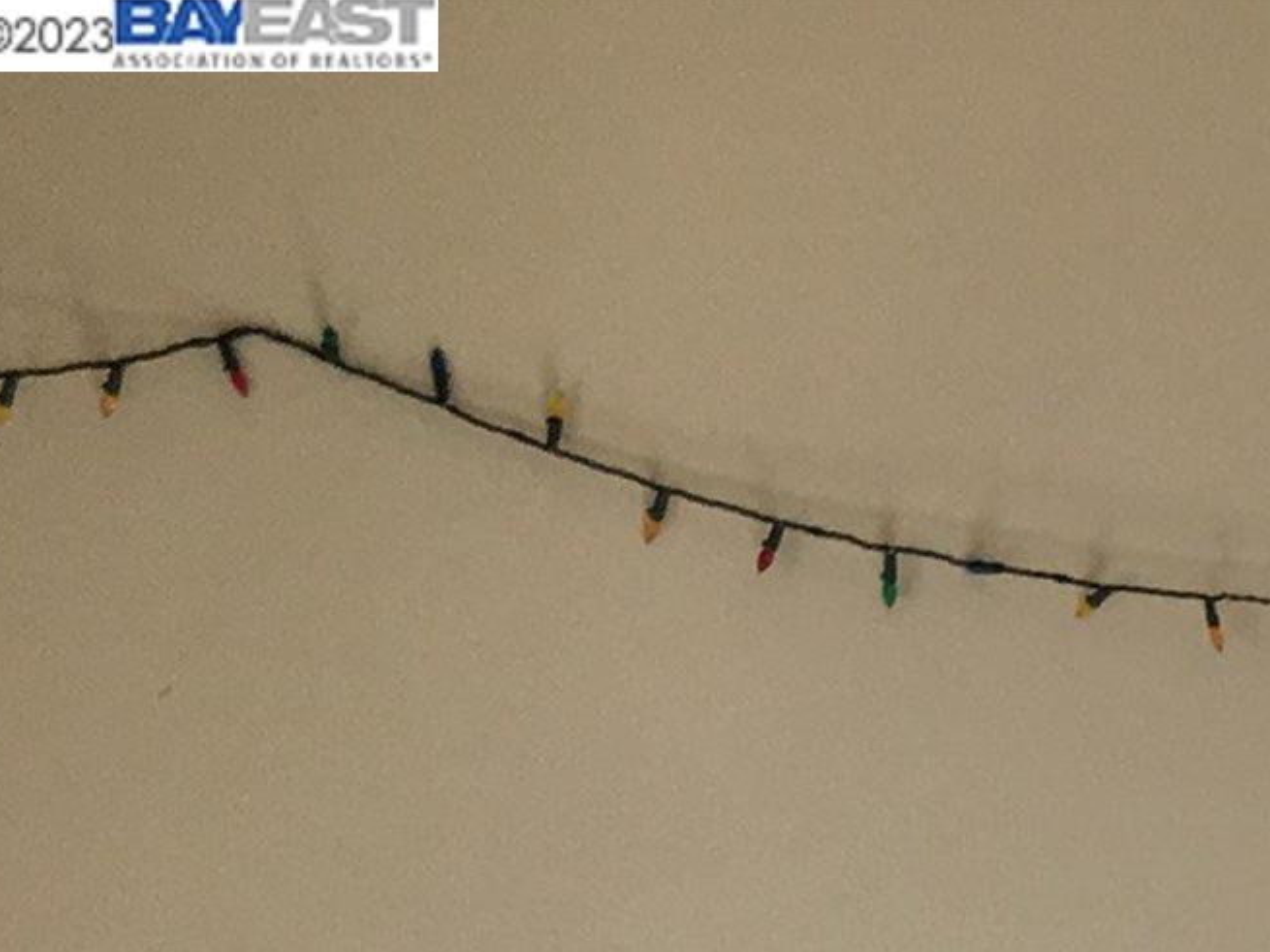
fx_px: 4989
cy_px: 2228
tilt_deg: -4.7
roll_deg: +1.2
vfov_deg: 9.7
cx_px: 2951
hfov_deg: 12.0
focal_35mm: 136
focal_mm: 4.15
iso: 25
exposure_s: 1/120
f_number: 2.2
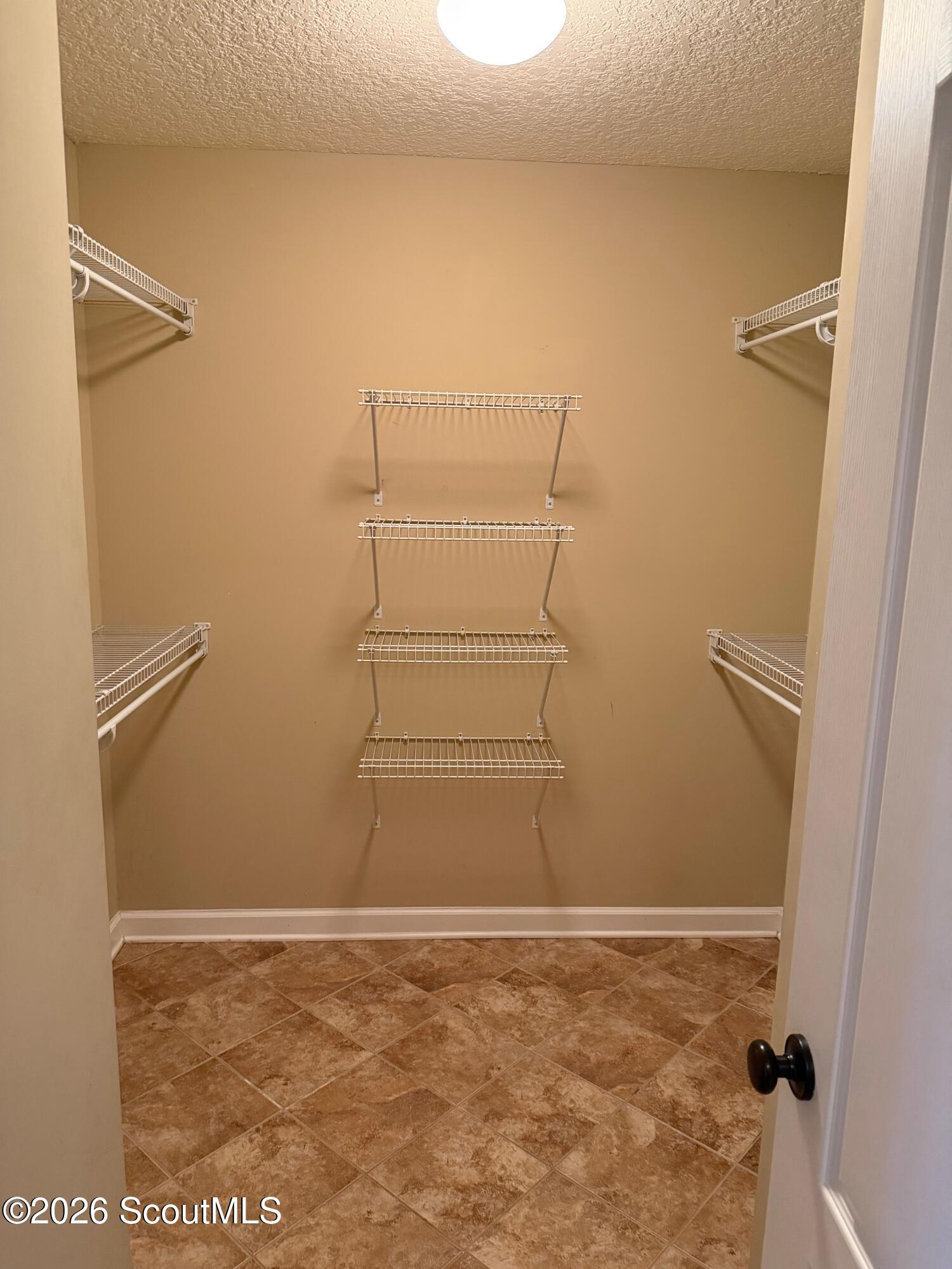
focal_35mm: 24
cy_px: 634
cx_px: 476
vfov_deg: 71.6
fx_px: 880
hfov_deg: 56.8
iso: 640
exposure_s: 1/60
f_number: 1.78
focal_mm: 6.76
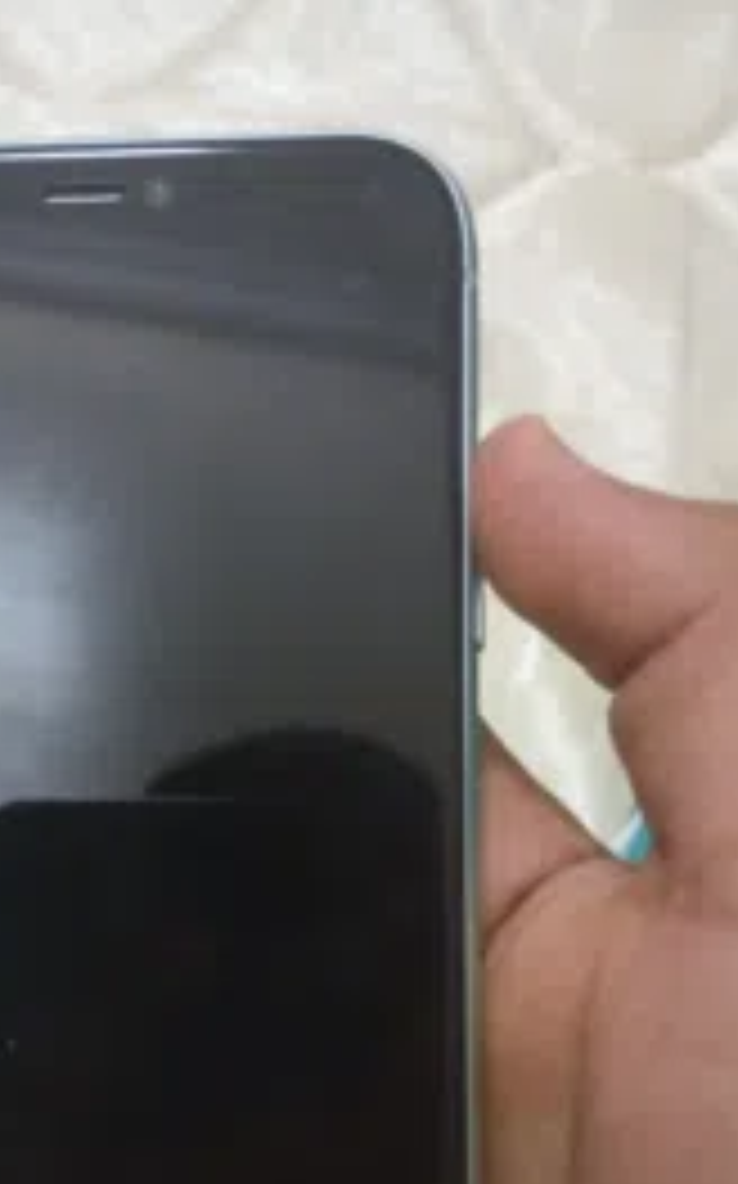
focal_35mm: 45
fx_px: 1451
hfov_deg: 28.2
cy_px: 891
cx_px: 189
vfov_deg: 43.0
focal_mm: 4.27
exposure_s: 1/20
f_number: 1.8
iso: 2810
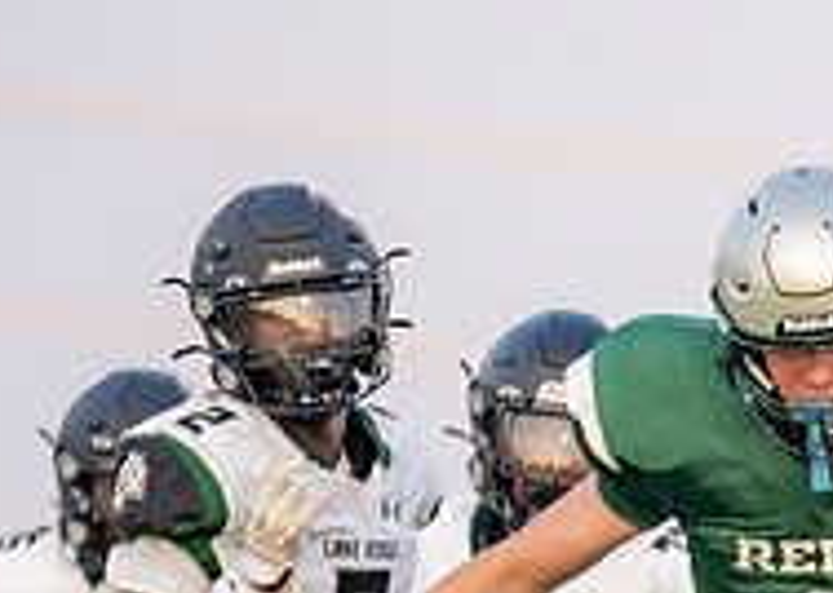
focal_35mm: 914
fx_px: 21608
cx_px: 1831
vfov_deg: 1.6
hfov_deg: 2.2
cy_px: 1148
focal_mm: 200
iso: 320
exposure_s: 1/1250
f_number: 2.8
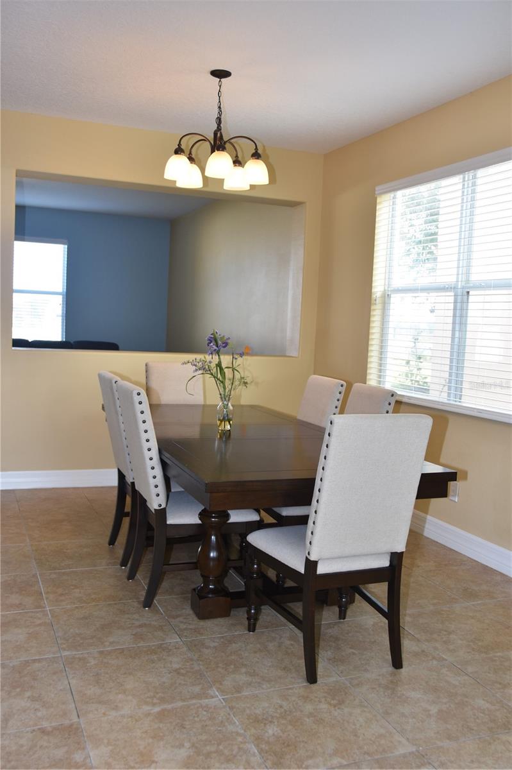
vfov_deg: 57.2
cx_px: 256
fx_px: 705
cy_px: 385
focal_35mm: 33
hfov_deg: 39.9
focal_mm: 22
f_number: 4
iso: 250
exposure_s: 1/60
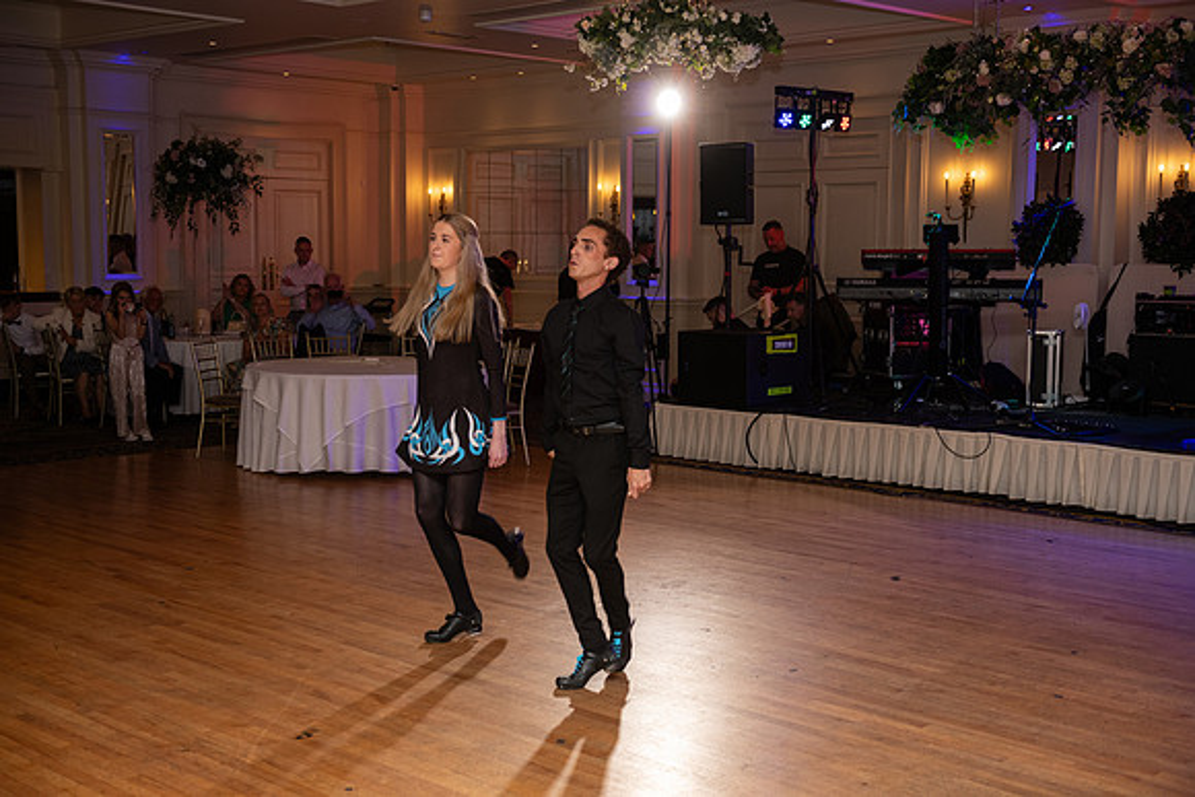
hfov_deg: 41.1
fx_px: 1594
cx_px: 598
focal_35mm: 48
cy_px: 398
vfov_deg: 28.1
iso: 500
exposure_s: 1/160
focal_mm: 48
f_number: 3.5
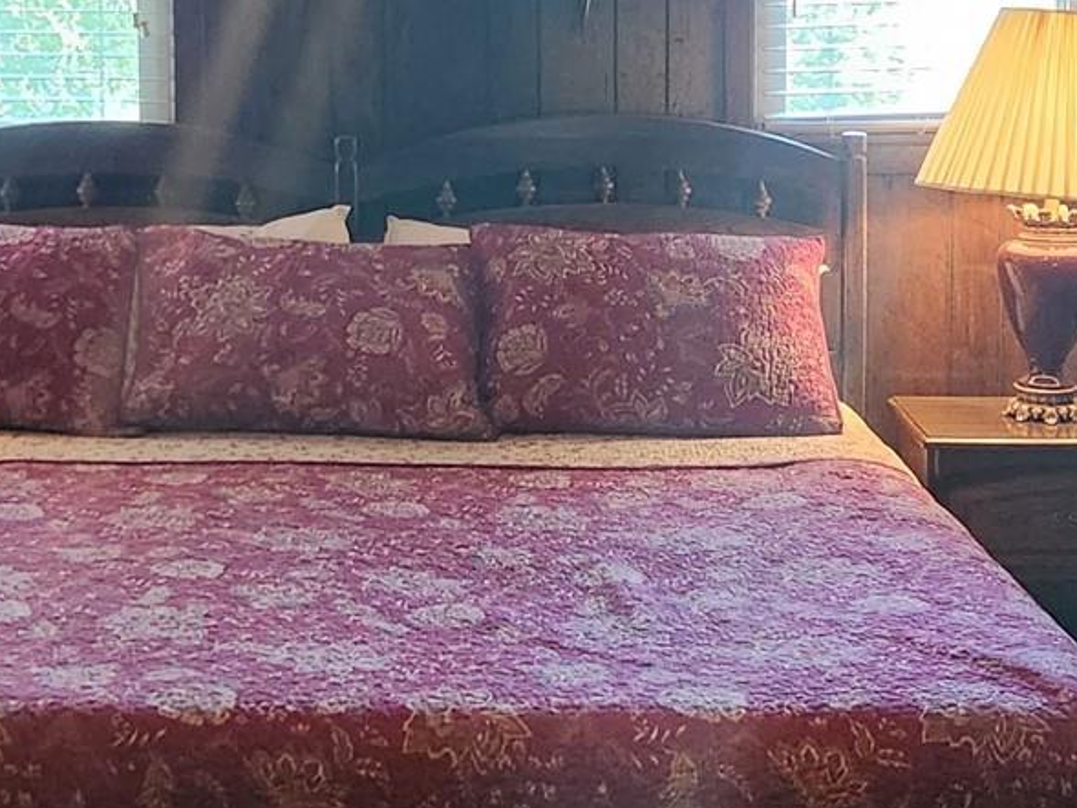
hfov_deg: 24.3
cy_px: 146
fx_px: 2490
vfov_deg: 18.3
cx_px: 355
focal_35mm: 80
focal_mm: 5.4
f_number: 1.8
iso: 800
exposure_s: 1/120
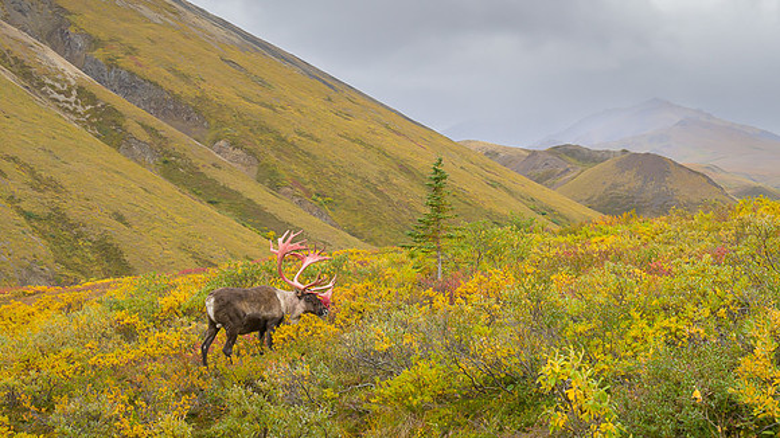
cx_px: 384
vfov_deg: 14.8
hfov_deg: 26.0
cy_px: 218
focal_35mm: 82
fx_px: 1692
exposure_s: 1/800
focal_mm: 77
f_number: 7.1
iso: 1000
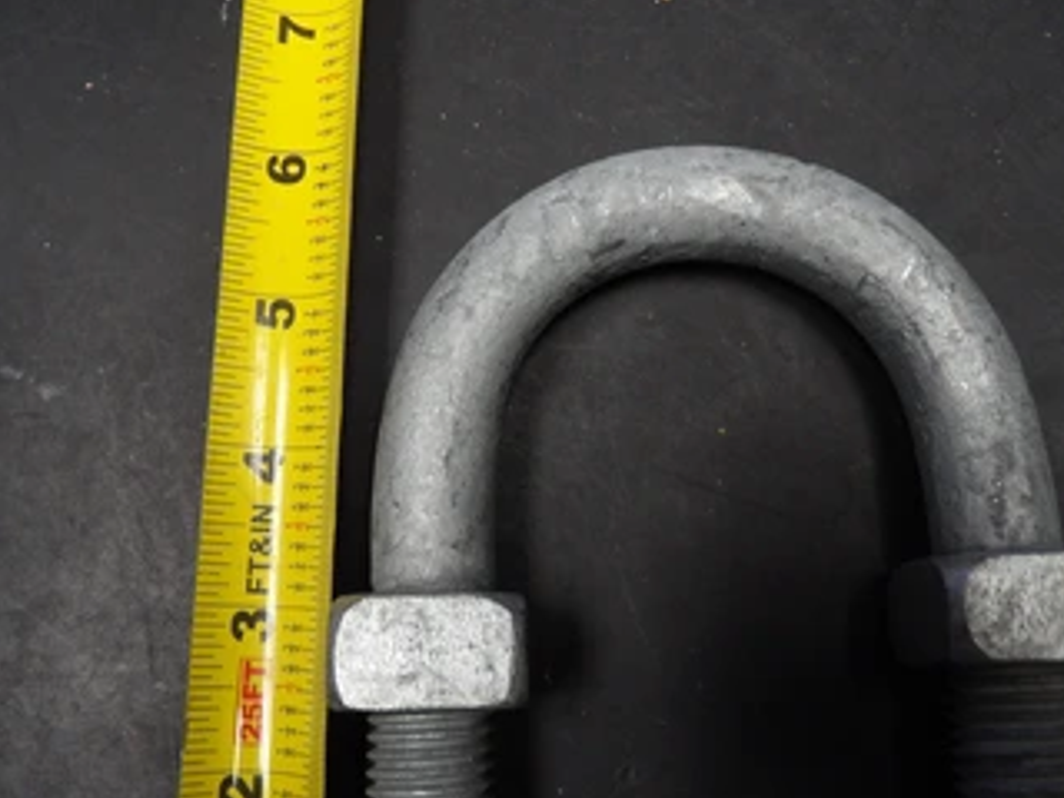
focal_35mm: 30
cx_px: 555
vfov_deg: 46.5
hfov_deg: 59.9
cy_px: 482
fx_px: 922
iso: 226
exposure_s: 1/17
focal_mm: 4.3
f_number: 3.2
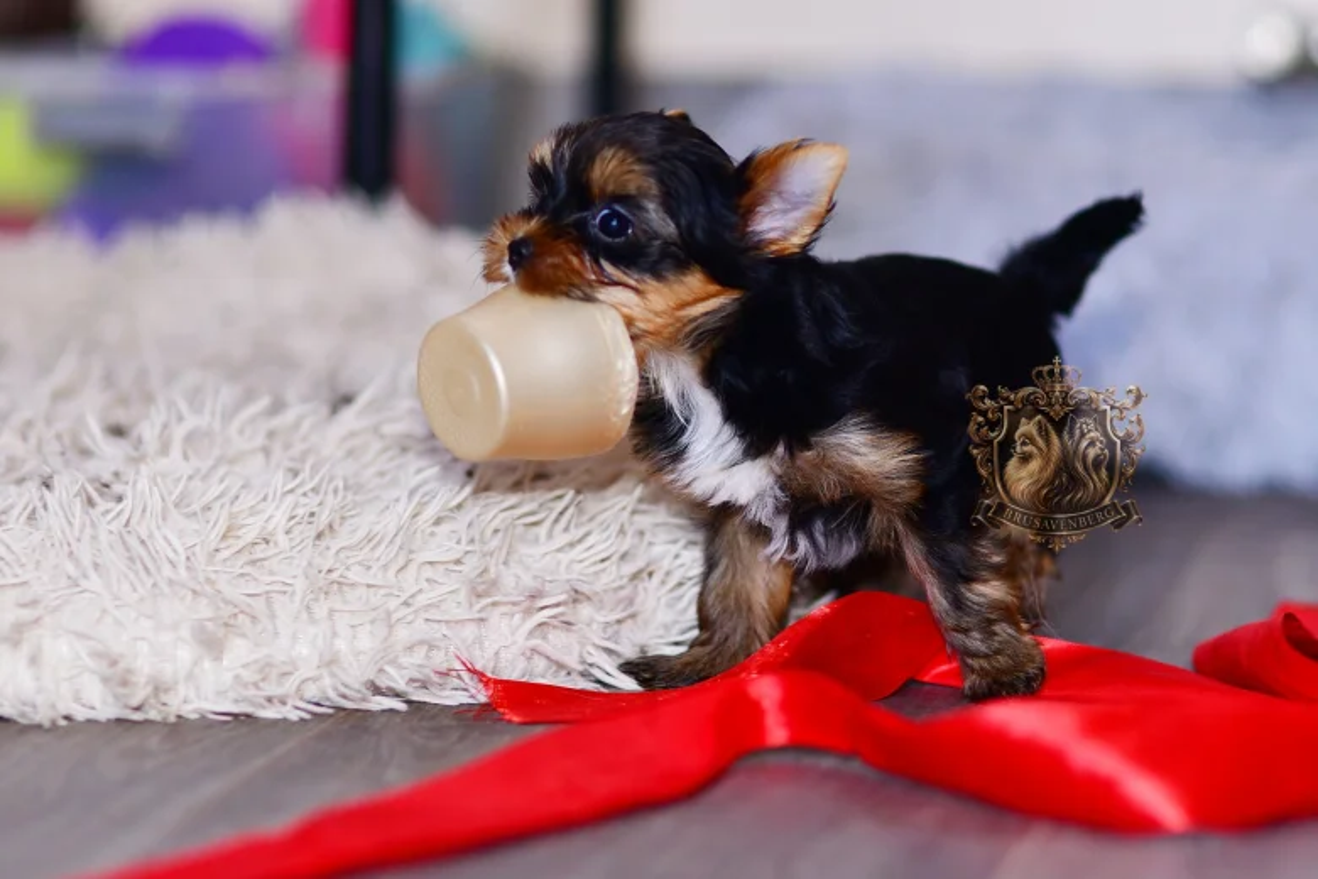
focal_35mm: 85
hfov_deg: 23.9
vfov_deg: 16.1
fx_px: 3112
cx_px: 659
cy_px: 440
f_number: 1.8
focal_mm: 85
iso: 250
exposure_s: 1/250
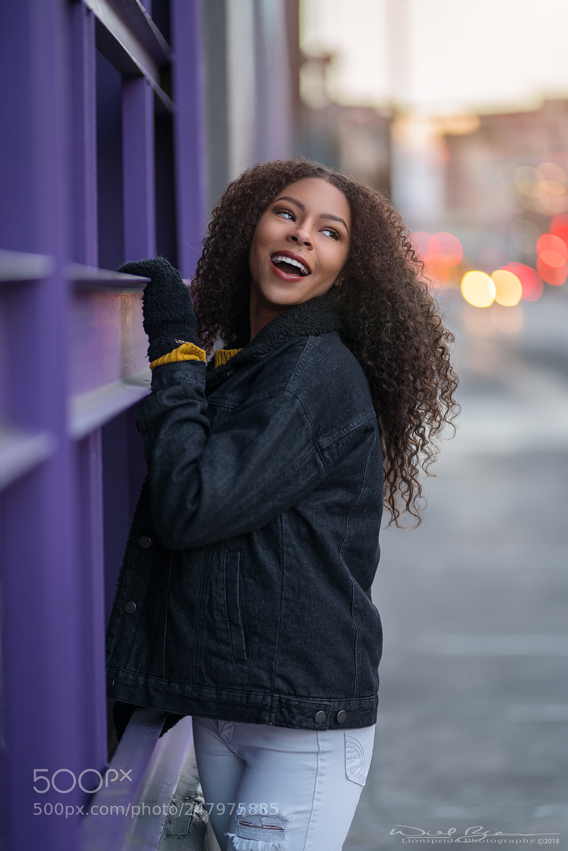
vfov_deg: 23.9
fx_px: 2011
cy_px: 426
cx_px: 284
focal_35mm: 85
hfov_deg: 16.1
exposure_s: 1/100
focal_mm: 85
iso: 100
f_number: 1.4
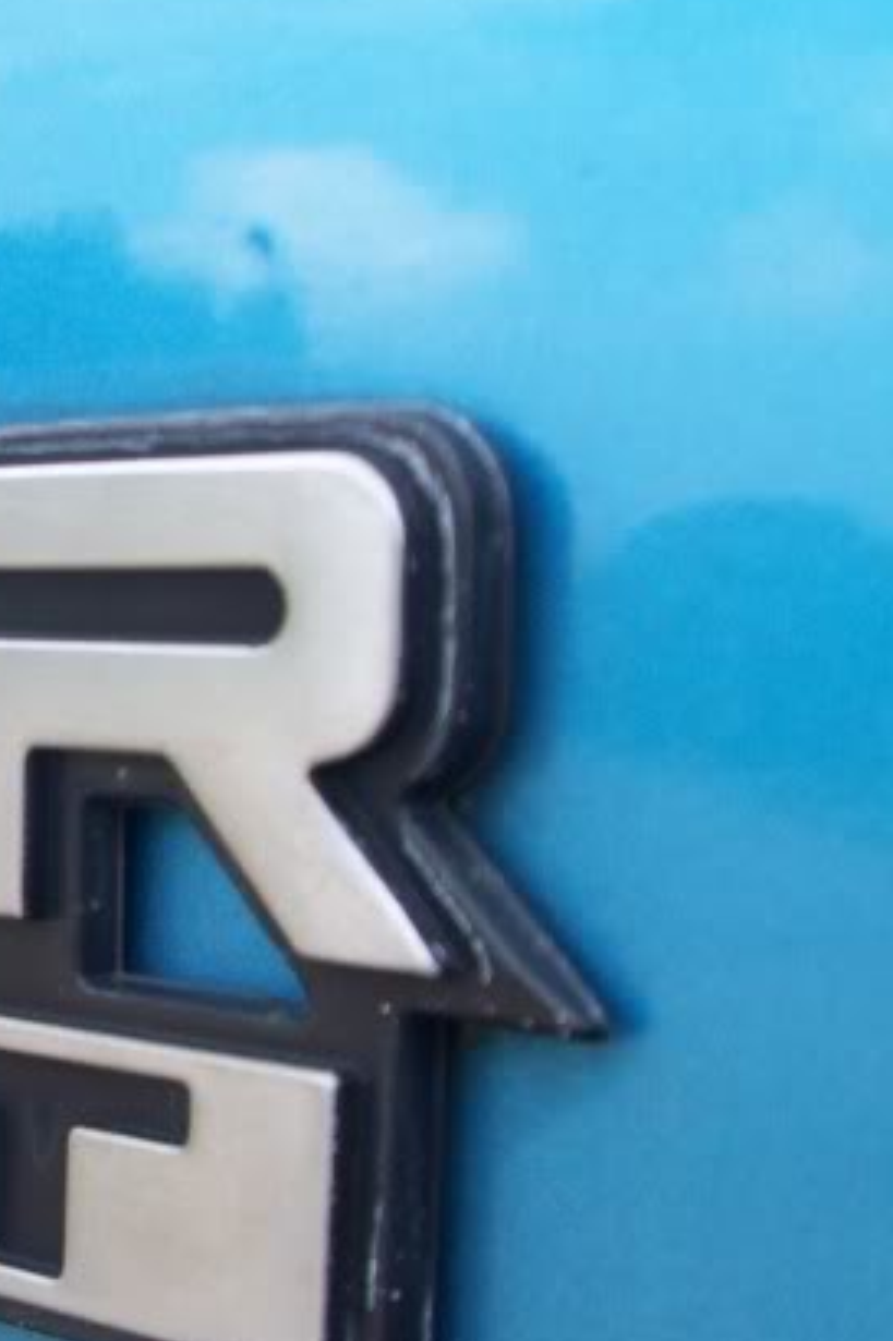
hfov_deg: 18.2
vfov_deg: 29.2
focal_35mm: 69
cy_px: 723
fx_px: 2569
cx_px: -307
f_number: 2.8
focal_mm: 5.7
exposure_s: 1/147
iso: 64
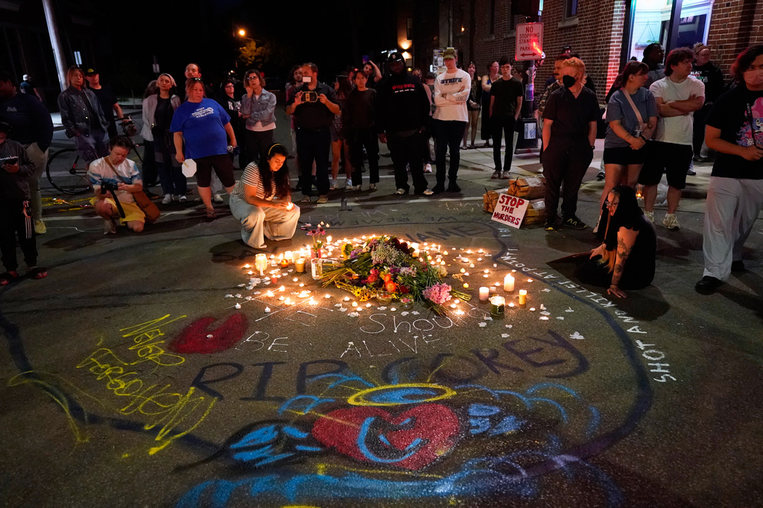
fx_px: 551
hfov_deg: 69.4
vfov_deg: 49.5
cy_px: 254
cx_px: 382
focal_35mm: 26
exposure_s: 1/125
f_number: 2.8
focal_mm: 26
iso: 8000
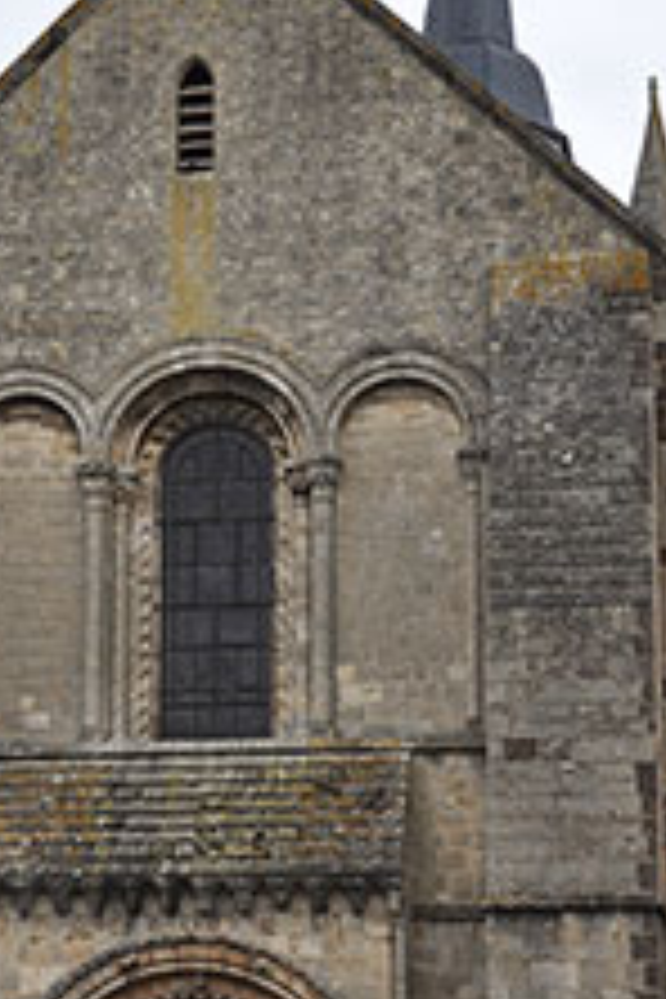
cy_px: 562
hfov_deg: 17.9
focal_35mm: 76
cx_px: 248
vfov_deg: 26.6
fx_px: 2109
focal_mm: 25
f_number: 6.3
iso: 200
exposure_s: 1/160
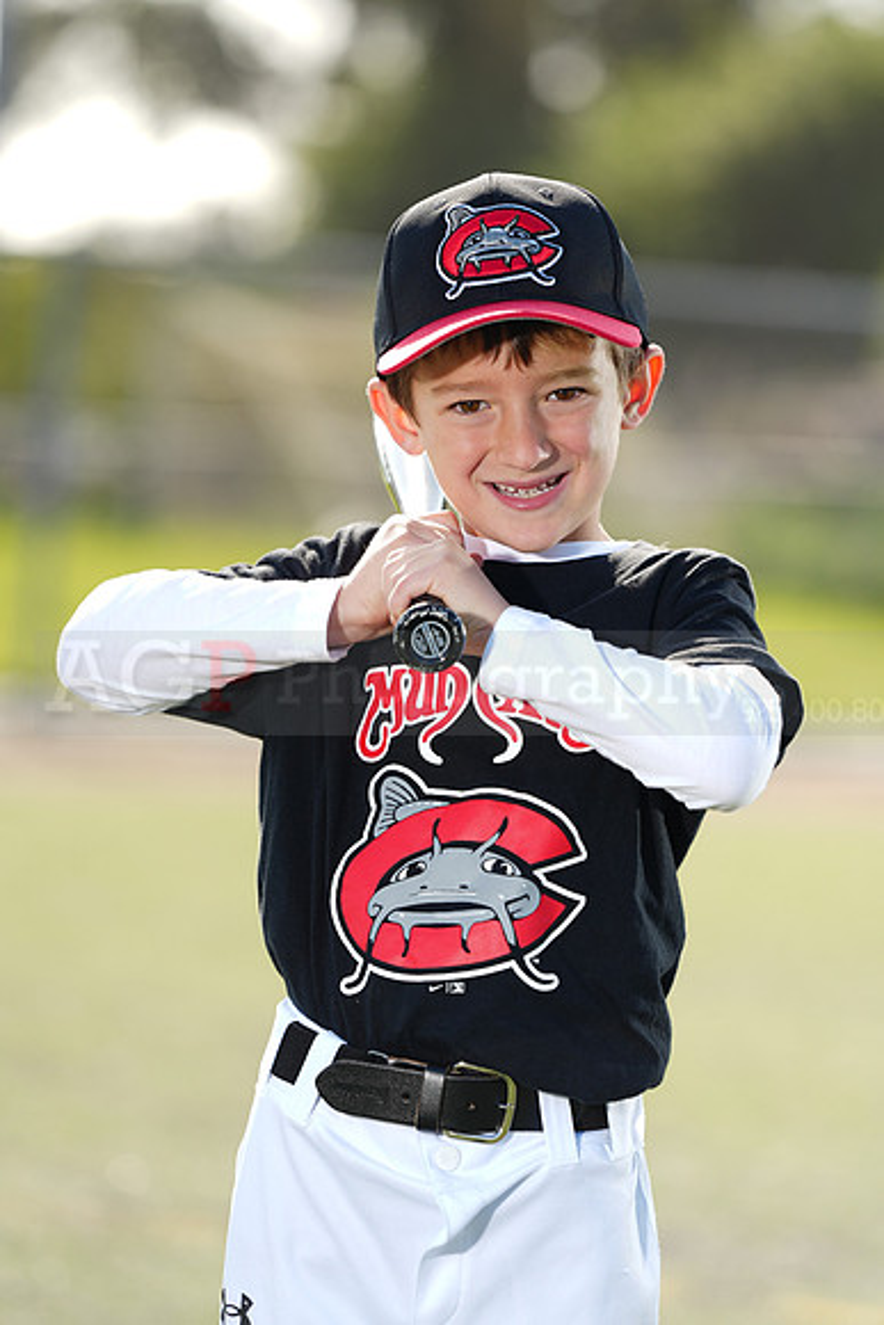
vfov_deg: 10.3
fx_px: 7362
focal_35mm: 200
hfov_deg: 6.9
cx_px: 442
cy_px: 662
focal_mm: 200
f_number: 4.5
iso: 64
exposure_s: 1/250
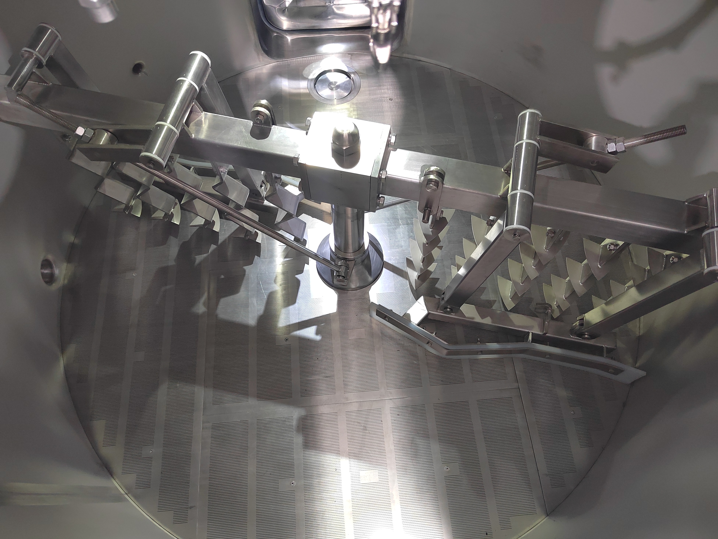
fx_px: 477
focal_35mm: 23
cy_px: 270
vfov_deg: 58.9
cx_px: 359
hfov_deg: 73.9
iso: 3425
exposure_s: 1/33.3
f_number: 1.9
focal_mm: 5.52
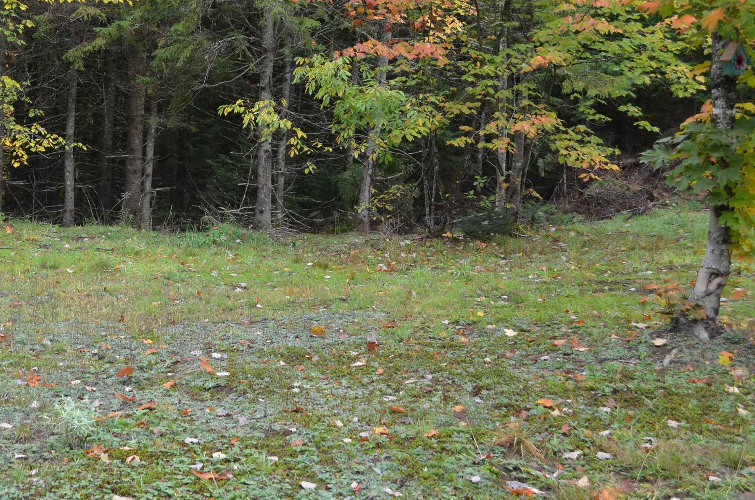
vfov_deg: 22.8
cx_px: 172
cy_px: 155
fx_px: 1235
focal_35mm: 59
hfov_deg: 33.2
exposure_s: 1/125
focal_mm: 24
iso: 360
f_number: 5.6
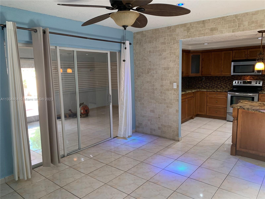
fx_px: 199
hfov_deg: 67.3
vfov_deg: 53.1
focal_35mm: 26
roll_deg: +1.6
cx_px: 132
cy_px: 100
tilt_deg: -9.3
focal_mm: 4.25
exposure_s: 1/60
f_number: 1.8
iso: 160
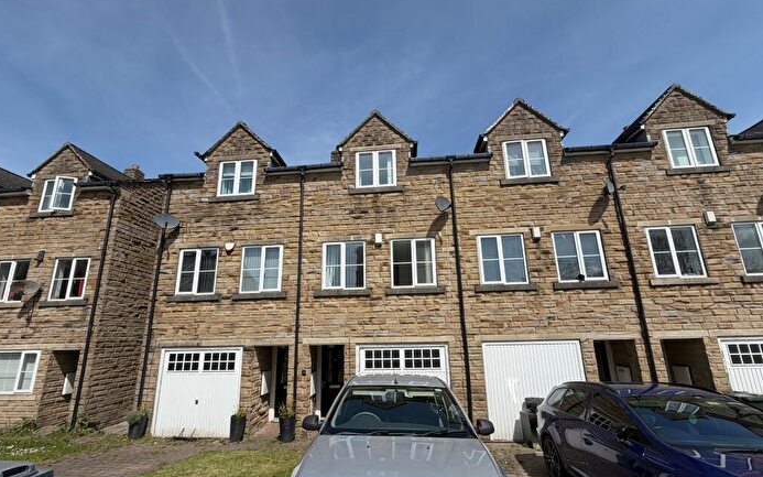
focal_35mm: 15
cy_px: 264
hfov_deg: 101.5
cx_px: 380
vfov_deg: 74.5
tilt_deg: +13.0
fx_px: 312
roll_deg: +2.1
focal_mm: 2.22
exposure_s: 1/914
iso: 20
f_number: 2.2
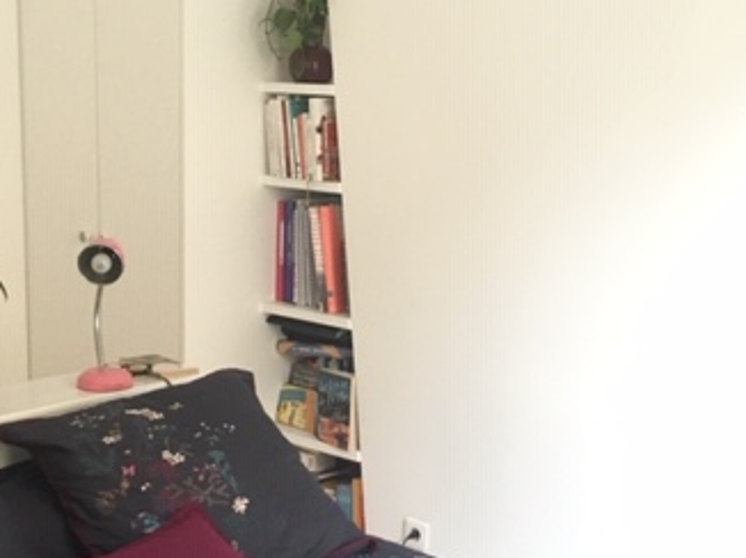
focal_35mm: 57
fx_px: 1227
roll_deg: -1.6
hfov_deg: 33.8
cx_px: 387
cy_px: 345
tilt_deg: -12.5
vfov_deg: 25.6
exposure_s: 1/20
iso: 200
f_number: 2.2
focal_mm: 4.15
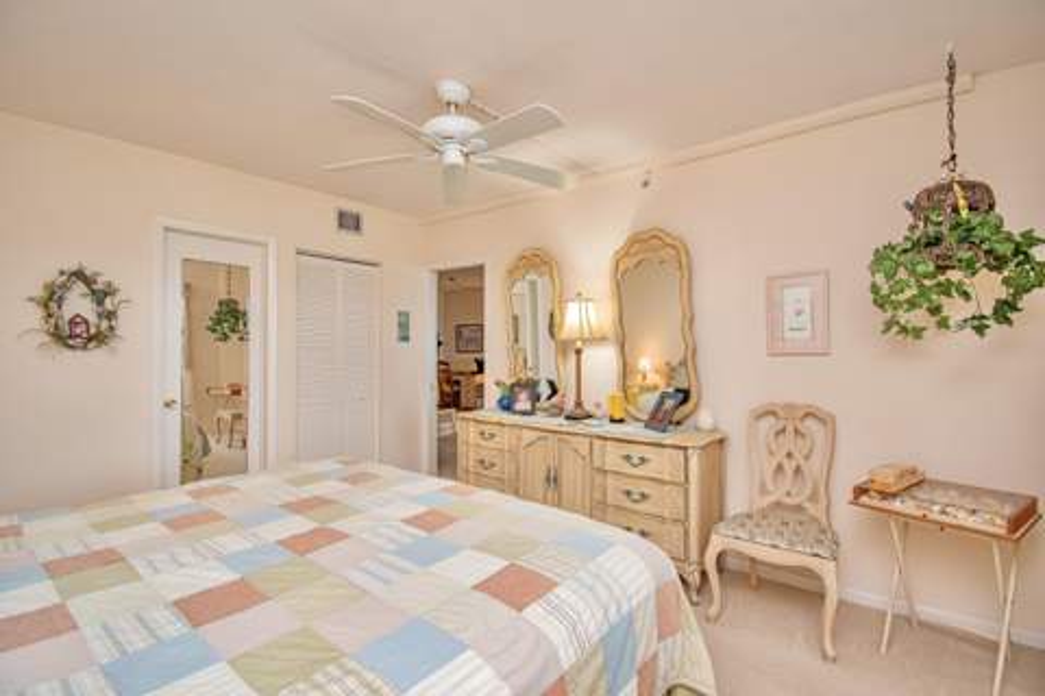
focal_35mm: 15
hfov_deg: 100.4
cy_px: 348
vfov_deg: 77.3
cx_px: 522
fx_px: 435
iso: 800
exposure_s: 1/100
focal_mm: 10
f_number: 5
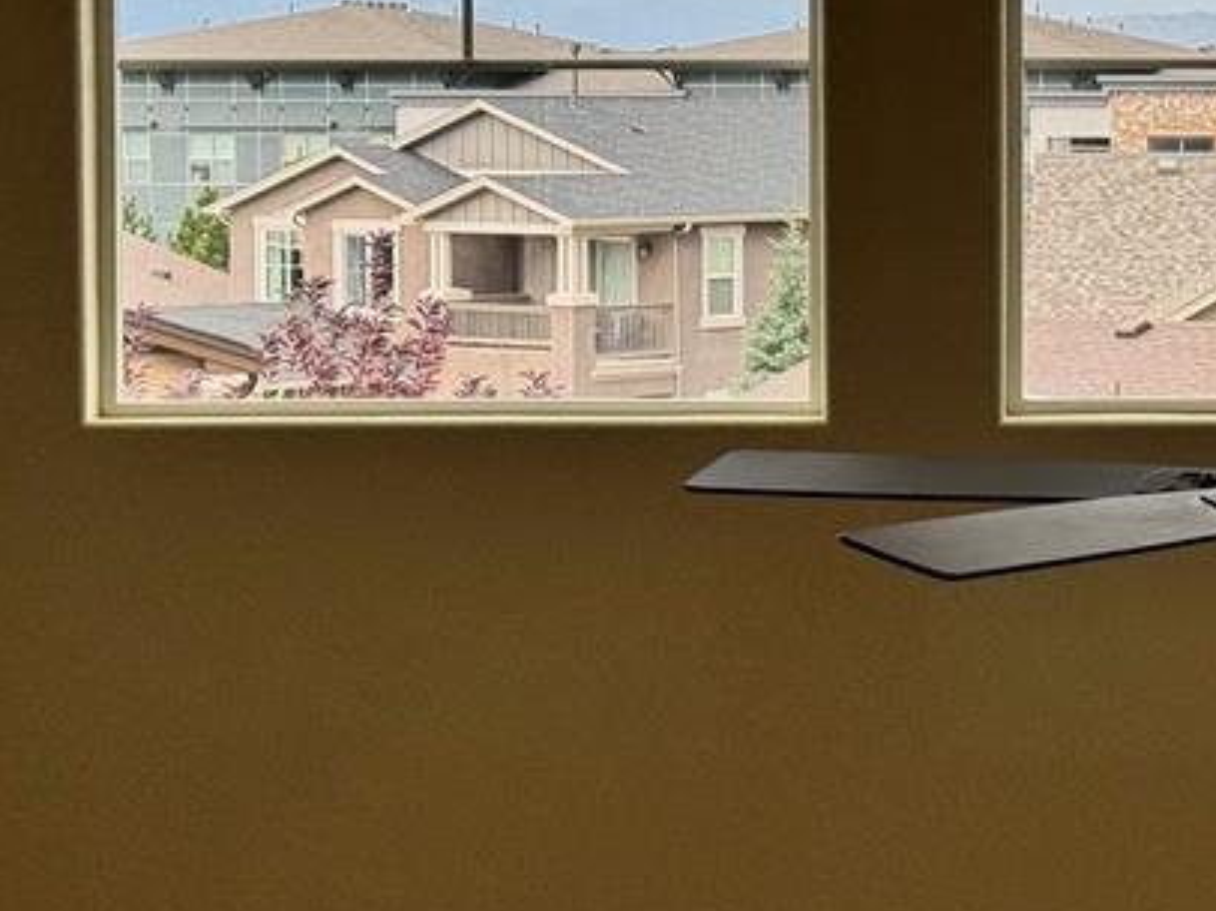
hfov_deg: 15.8
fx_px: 4248
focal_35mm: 121
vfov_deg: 12.2
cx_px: 1339
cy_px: 226
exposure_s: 1/467
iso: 64
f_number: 1.78
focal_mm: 6.76
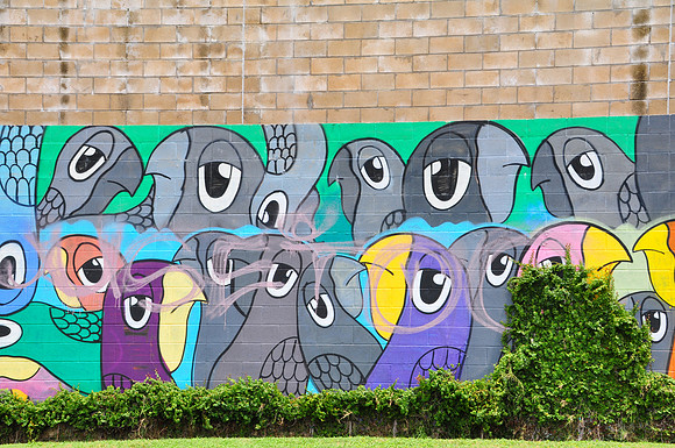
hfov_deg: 24.2
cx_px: 338
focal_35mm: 84
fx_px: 1573
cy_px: 224
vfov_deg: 16.2
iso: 320
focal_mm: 56
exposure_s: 1/125
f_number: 16
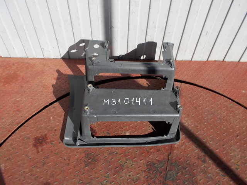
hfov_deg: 61.7
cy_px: 92
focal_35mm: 29
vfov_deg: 48.2
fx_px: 207
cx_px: 124
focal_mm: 4.1
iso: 80
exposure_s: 1/500
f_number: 3.3
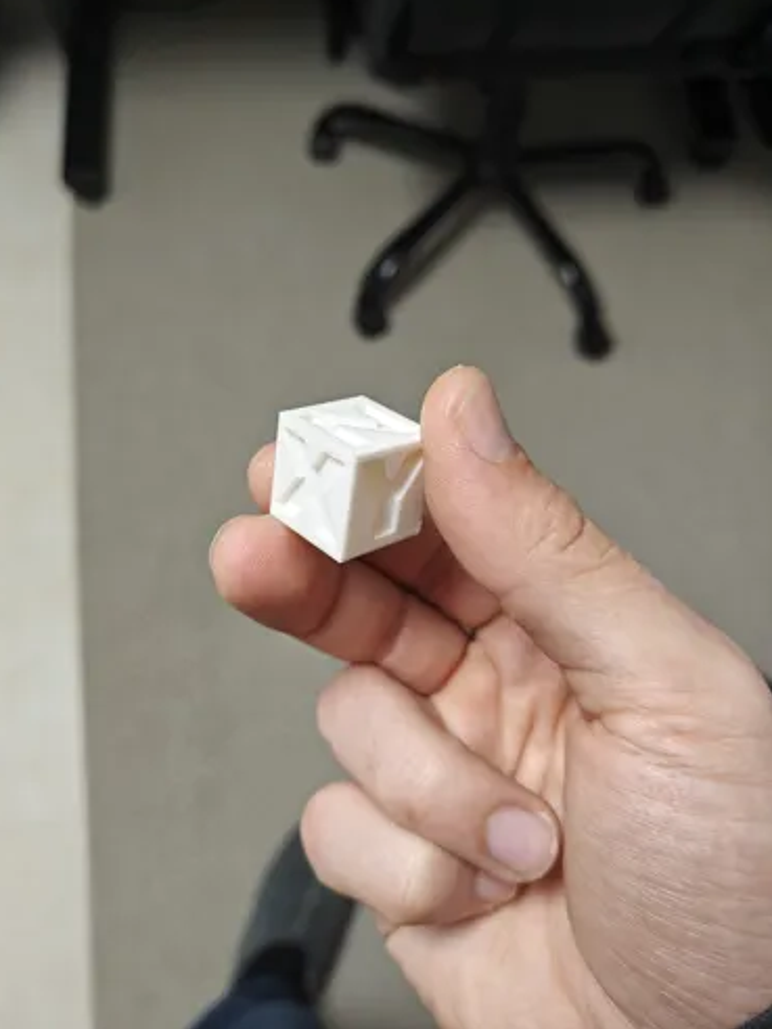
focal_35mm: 26
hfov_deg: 53.0
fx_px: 773
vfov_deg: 67.2
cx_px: 358
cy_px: 474
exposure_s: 1/50
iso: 160
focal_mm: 5.59
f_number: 1.8
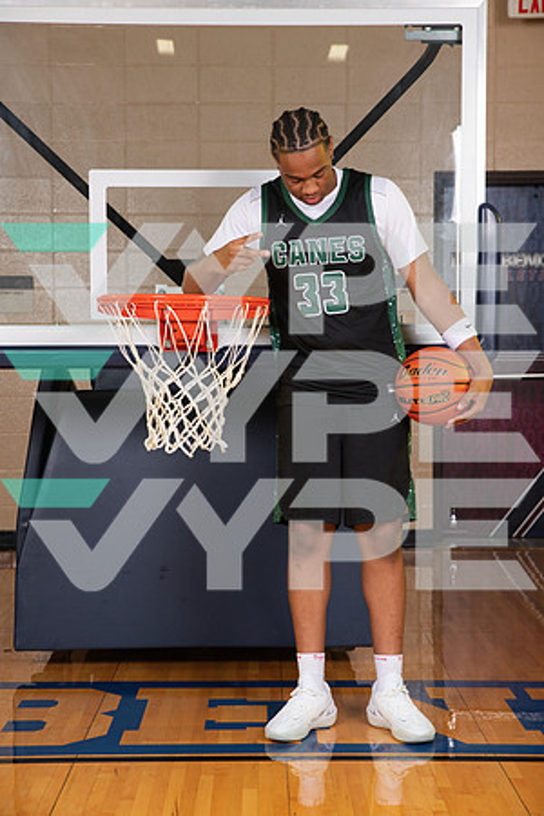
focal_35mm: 68
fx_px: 1541
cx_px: 272
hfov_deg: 20.0
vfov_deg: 29.7
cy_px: 408
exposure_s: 1/320
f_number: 7.1
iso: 320
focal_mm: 68
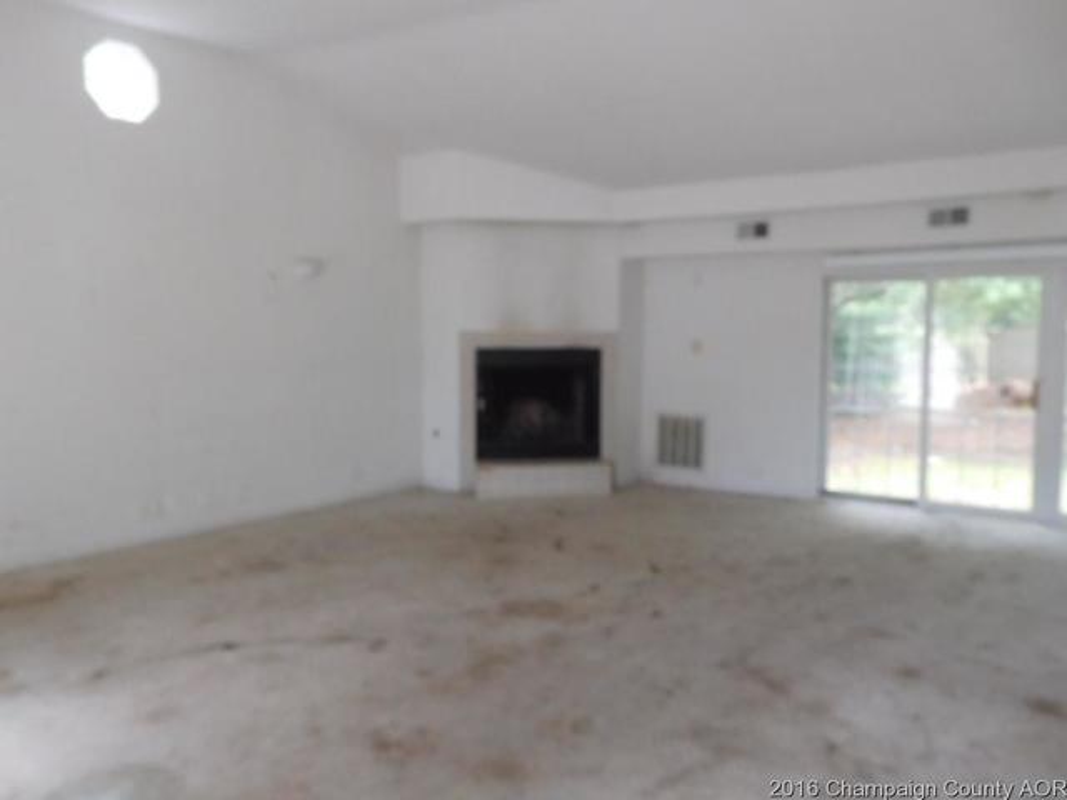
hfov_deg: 63.4
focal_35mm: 28
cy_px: 400
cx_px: 534
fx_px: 863
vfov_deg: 49.7
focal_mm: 5
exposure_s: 1/30
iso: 220
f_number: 3.5
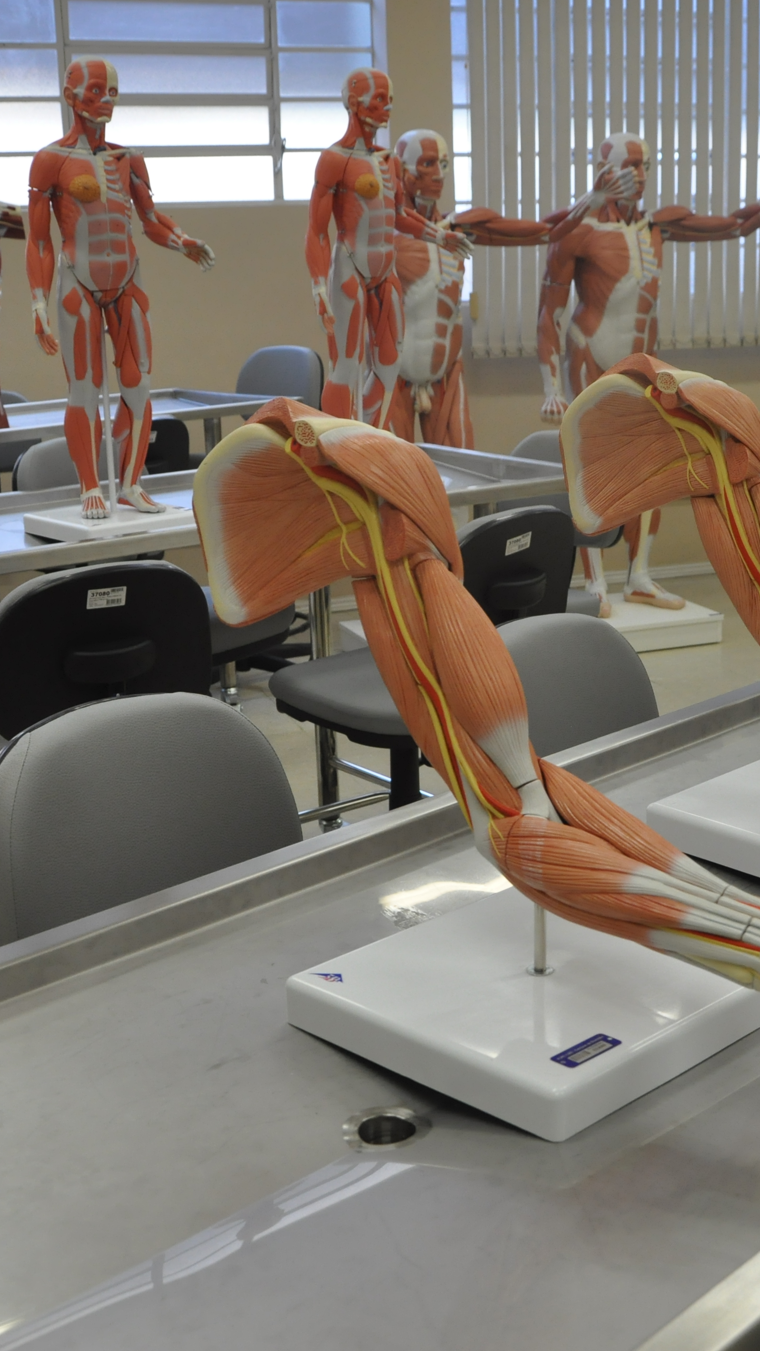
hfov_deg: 23.9
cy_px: 676
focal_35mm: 50
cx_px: 536
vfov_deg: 41.5
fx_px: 1783
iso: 800
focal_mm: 21
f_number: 5.6
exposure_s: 1/125
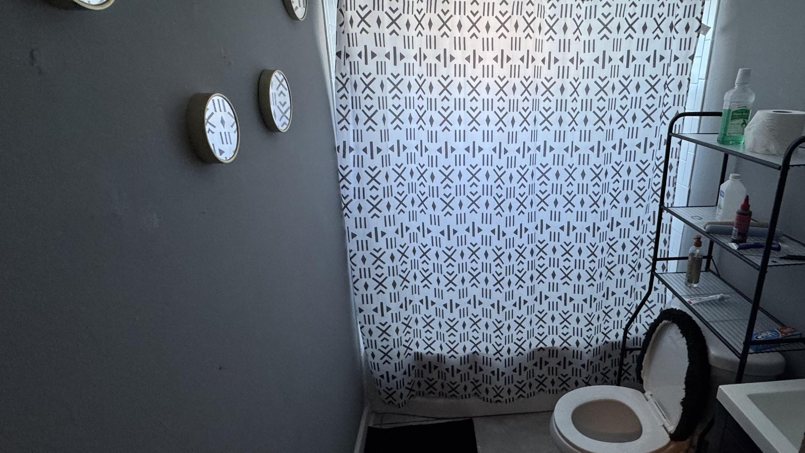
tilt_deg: -19.5
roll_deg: -0.5
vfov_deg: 53.6
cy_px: 219
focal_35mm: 21
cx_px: 488
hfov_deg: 82.7
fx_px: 448
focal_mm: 2.22
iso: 320
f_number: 2.2
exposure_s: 1/60
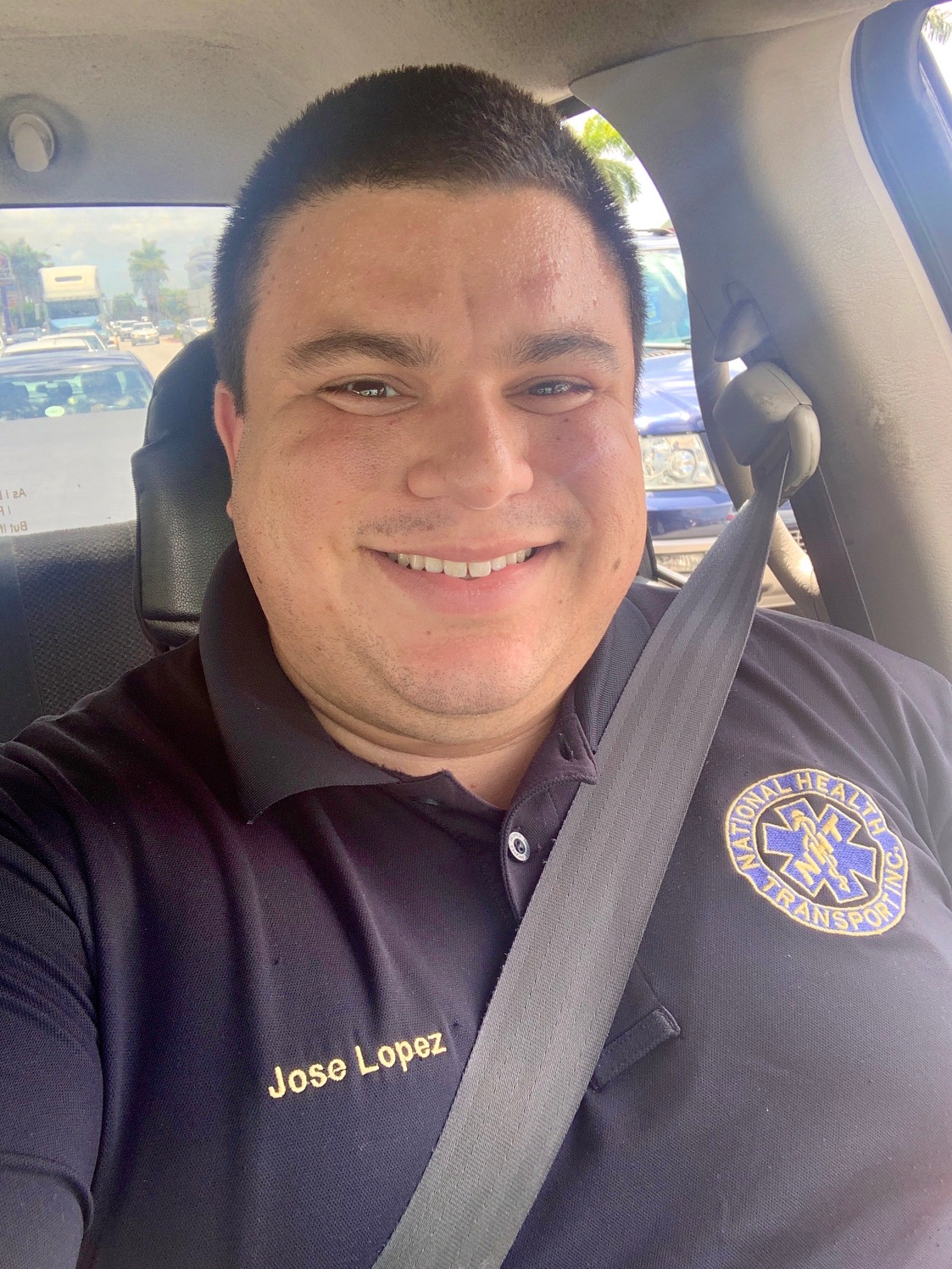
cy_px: 653
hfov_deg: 43.0
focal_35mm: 33
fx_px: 1210
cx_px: 470
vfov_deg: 55.3
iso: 25
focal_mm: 2.87
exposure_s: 1/121
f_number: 2.2
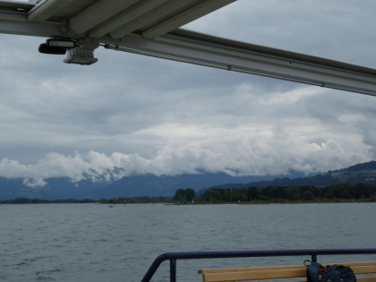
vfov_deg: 25.2
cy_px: 141
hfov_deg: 33.2
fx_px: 630
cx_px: 190
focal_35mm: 58
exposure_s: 1/1000
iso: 80
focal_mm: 10.3
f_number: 5
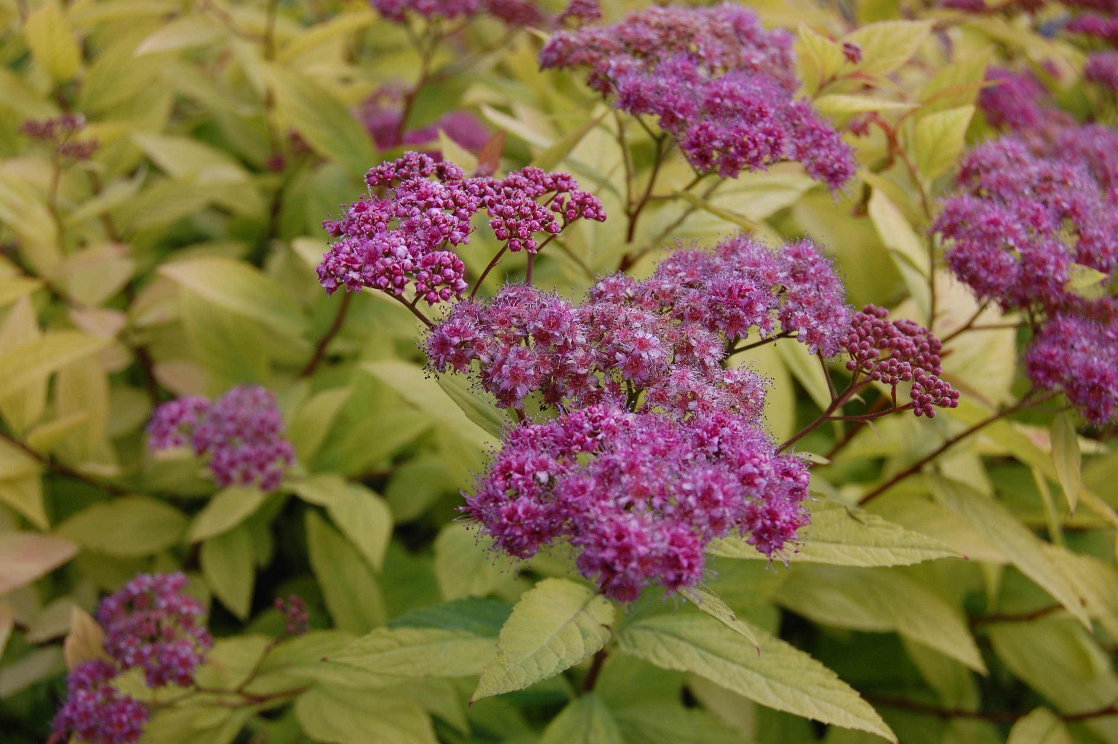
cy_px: 372
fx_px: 1629
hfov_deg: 37.9
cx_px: 559
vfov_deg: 25.7
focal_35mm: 52
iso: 200
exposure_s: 1/200
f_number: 7.1
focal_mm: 35
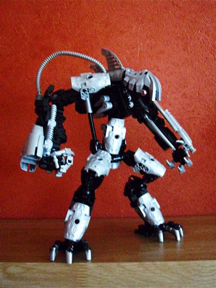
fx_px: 349
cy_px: 144
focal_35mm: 42
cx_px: 108
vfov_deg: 44.8
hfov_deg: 34.3
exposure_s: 1/4
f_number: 3.1
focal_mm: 7.1
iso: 640
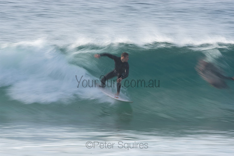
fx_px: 4876
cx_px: 117
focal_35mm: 750
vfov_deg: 1.8
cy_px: 78
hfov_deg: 2.7
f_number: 25
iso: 125
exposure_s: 1/20
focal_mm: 500
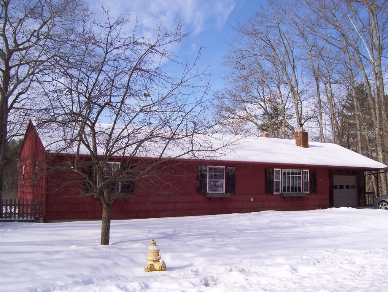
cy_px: 146
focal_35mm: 36
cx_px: 194
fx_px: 404
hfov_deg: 51.3
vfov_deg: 39.7
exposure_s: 1/640
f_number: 4.8
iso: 80
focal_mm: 6
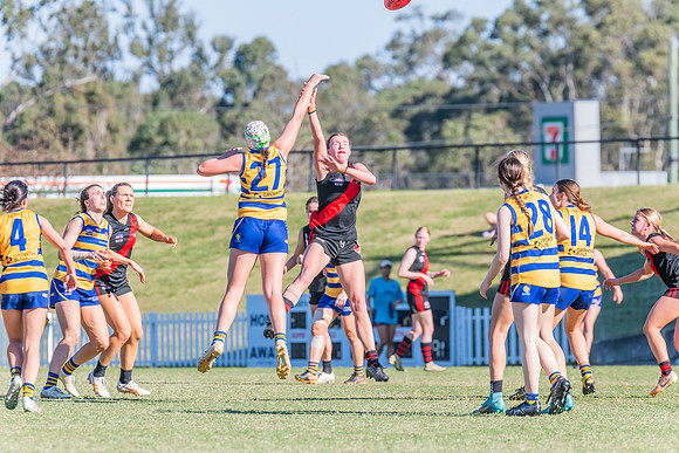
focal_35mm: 420
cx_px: 340
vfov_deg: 3.3
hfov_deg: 4.9
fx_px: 7923
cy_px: 226
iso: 800
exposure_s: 1/1250
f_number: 9
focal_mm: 420
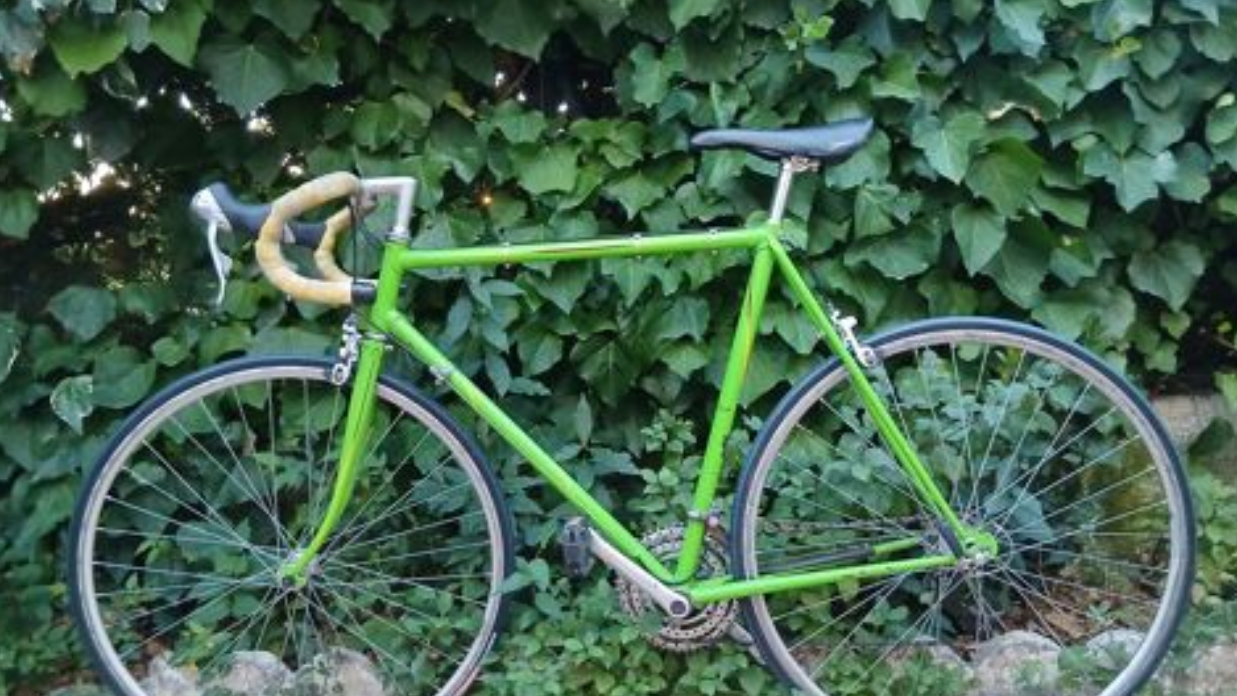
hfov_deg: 66.1
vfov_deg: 40.2
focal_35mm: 29
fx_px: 951
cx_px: 620
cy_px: 385
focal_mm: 3.98
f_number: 1.8
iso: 400
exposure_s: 1/25
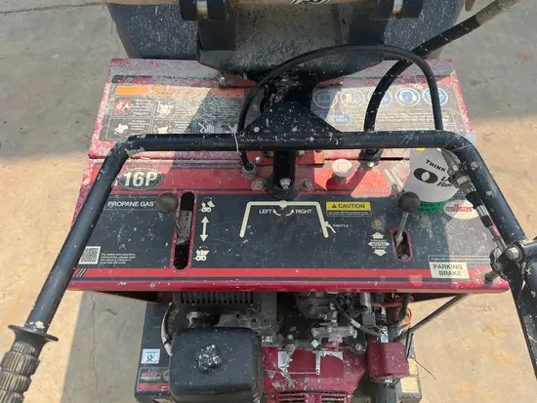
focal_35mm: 26
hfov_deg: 67.3
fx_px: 404
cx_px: 268
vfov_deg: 53.1
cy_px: 202
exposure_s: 1/1623
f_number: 1.6
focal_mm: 5.1
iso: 50
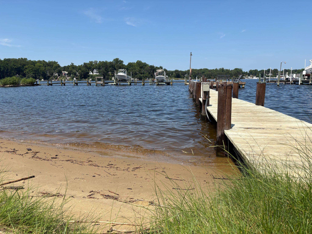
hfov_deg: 67.3
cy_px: 117
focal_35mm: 26
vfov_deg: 53.1
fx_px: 234
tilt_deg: -8.7
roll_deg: +1.0
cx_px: 156
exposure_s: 1/4065
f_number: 1.6
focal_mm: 5.96
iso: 50
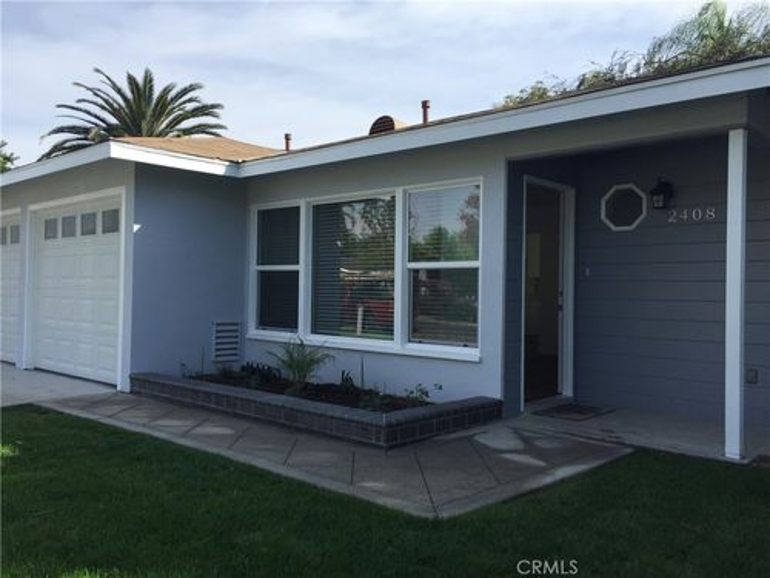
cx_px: 385
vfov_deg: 48.2
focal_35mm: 29
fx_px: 645
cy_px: 289
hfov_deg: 61.7
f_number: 2.2
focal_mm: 4.15
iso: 32
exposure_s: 1/1522
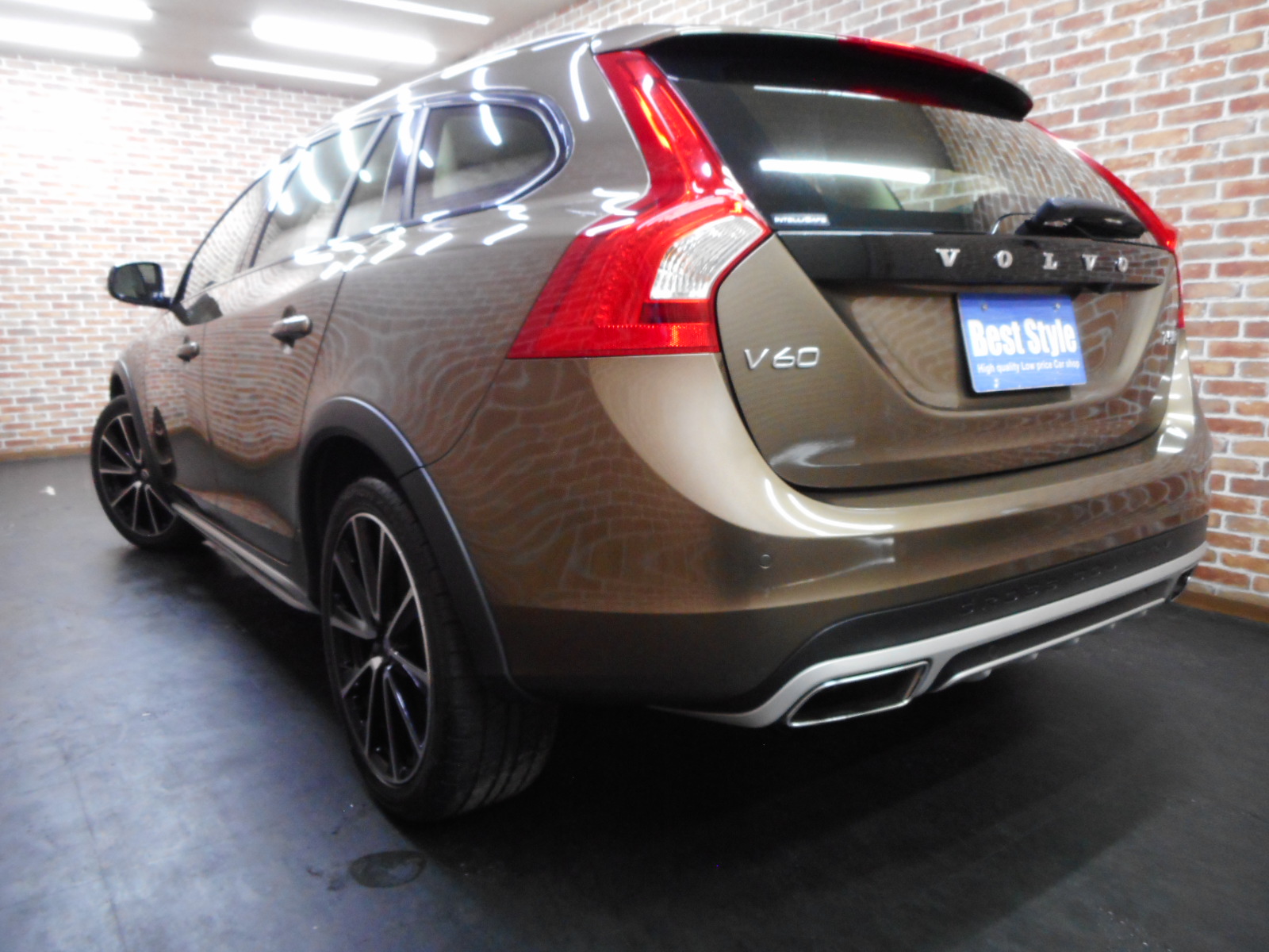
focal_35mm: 25
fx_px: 916
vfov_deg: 54.9
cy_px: 476
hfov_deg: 69.4
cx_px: 634
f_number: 3.7
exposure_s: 1/15
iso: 400
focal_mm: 4.5
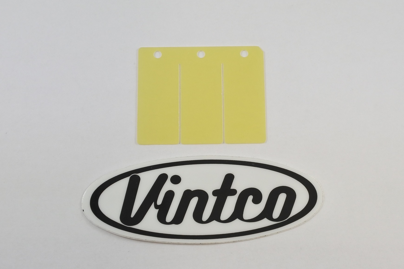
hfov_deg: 48.5
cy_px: 134
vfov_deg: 33.4
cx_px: 202
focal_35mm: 40
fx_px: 449
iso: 400
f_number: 4.2
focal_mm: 15
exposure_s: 1/200
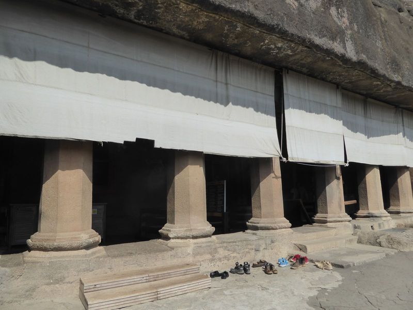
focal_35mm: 25
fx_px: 298
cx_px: 206
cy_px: 155
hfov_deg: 69.4
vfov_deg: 54.9
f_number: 5
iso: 160
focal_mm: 4.3
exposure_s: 1/640
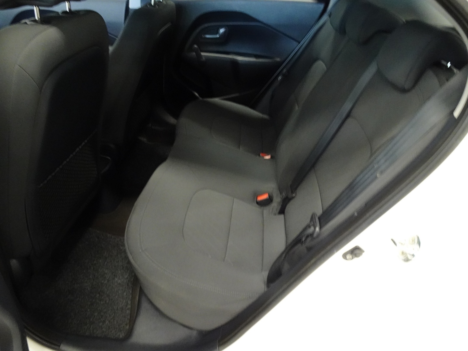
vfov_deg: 56.8
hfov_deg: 71.6
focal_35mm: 24
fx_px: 324
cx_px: 234
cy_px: 176
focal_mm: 4.25
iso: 800
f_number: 3.5
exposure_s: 1/8
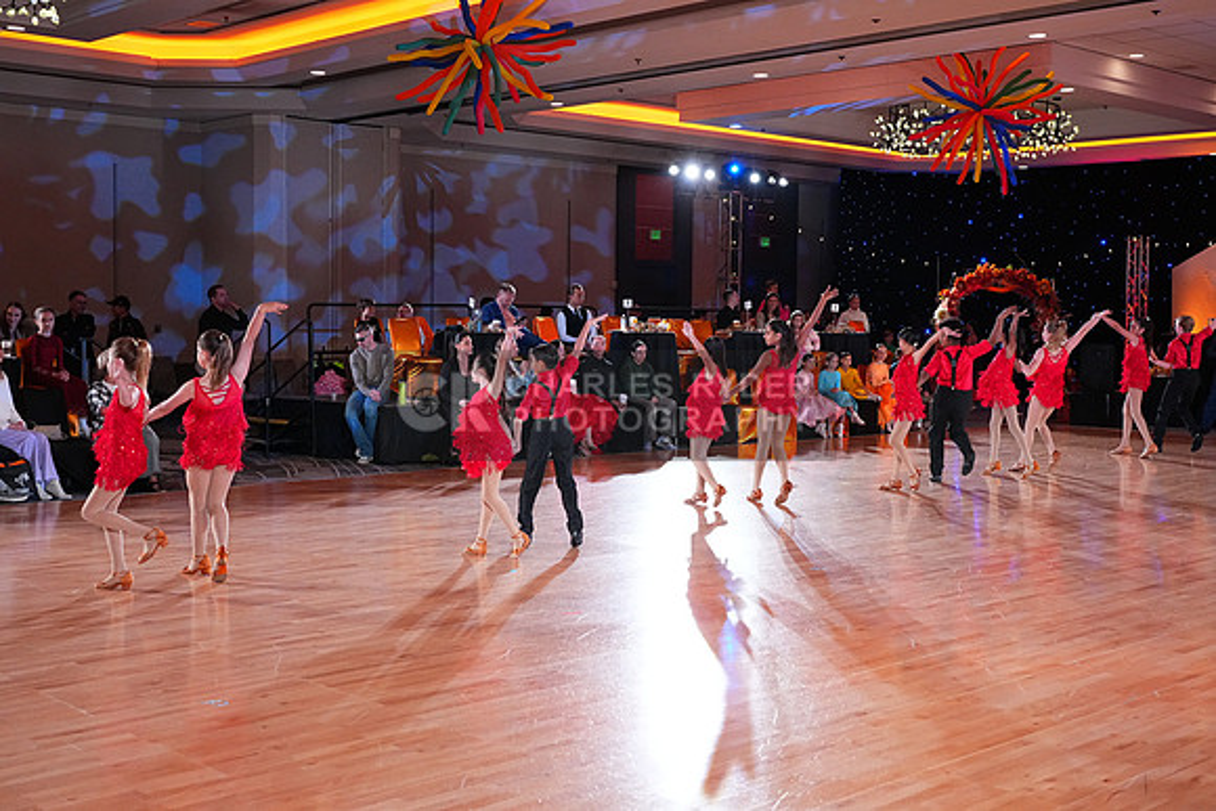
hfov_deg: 47.4
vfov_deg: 32.6
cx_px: 608
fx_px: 1385
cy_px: 406
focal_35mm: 41
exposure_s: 1/400
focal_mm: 41
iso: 5000
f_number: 5
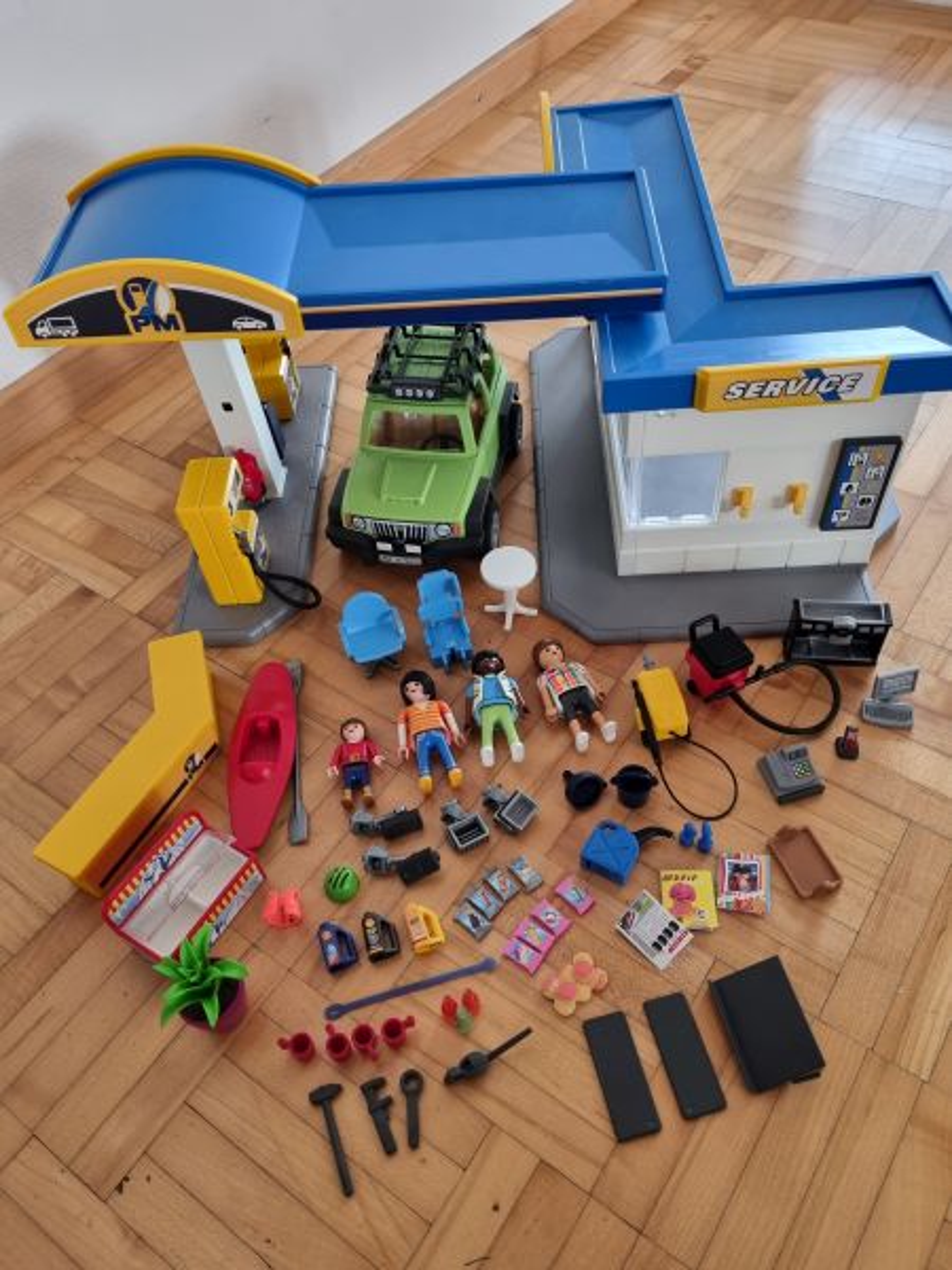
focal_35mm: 26
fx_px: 953
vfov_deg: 67.3
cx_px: 476
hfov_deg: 53.1
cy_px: 635
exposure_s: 1/50
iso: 320
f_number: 1.8
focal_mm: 5.4
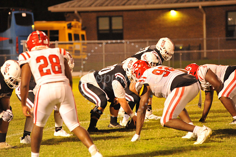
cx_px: 118
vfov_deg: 6.9
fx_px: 1310
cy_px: 78
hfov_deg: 10.3
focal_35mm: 200
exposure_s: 1/160
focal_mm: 200
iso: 5000
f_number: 5
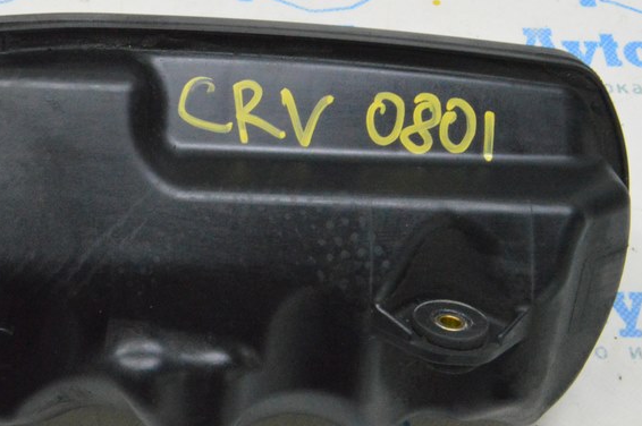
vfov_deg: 17.9
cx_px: 87
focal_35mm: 76
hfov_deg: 26.0
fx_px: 1354
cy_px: 195
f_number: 20
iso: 6400
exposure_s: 1/15
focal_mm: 28
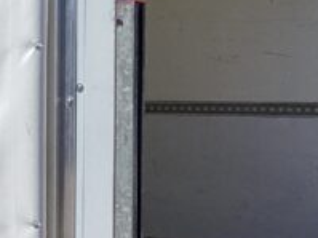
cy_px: 89
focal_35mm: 124
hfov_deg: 15.6
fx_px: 1138
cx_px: -5
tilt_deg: +1.8
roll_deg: -1.9
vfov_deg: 11.9
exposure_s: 1/2809
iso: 25
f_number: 2.4
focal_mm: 3.3
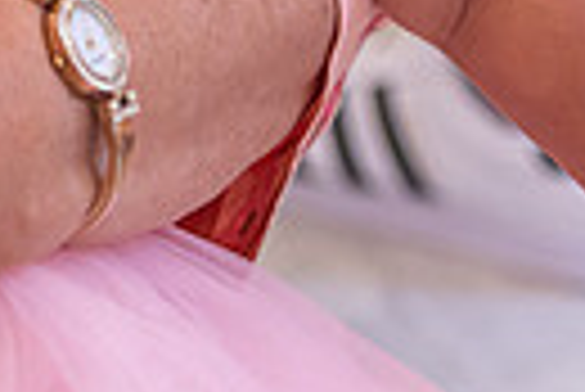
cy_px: -451
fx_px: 3986
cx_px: -410
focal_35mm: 245
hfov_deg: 8.1
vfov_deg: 5.5
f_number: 4
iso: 800
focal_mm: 55
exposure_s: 1/160
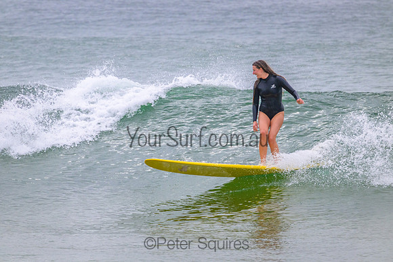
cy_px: 131
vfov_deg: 1.7
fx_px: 8735
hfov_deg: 2.6
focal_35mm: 800
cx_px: 196
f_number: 11
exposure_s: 1/2000
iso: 2000
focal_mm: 800
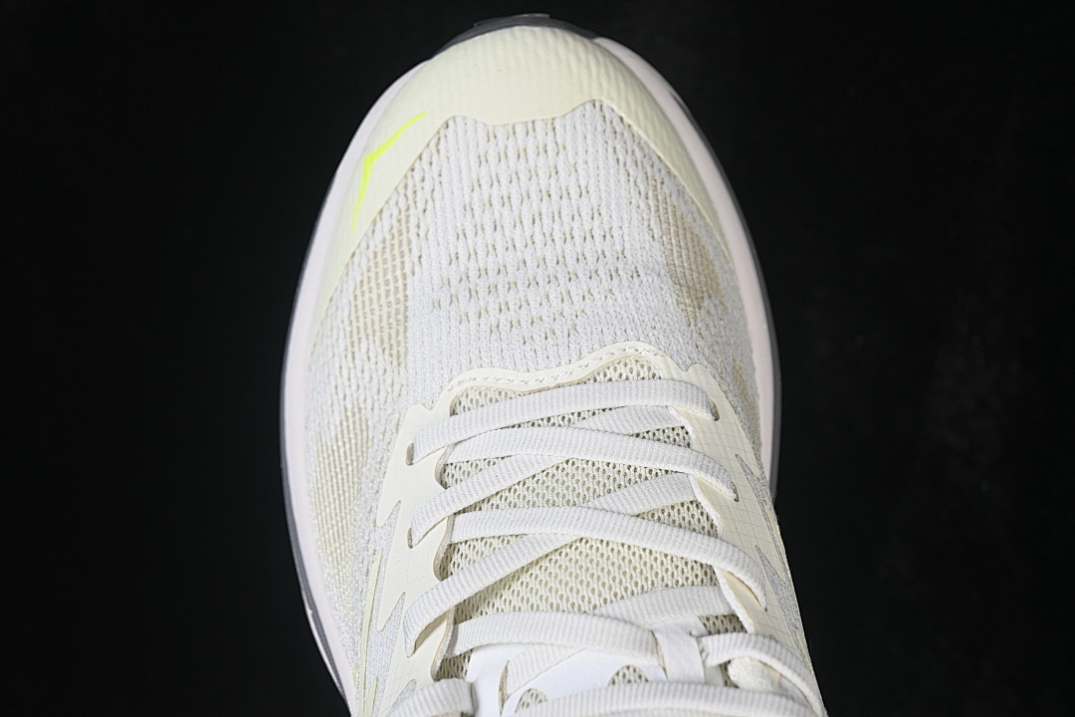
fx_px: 2239
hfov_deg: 27.0
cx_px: 538
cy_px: 358
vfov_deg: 18.2
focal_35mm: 75
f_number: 7.1
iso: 160
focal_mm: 50
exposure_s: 1/80
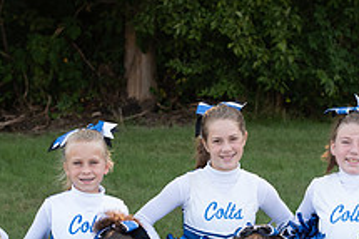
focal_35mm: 135
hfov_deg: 15.2
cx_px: 204
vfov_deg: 10.1
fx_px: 1345
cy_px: 242
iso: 800
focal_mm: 50
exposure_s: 1/1250
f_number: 4
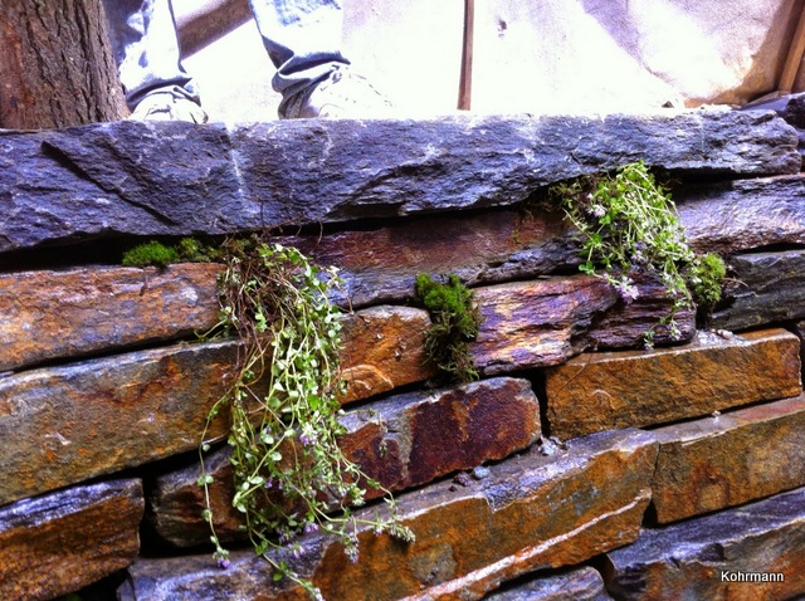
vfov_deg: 40.6
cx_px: 402
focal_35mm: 35
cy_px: 300
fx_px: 813
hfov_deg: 52.7
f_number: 2.8
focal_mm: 3.85
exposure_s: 1/40
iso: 80
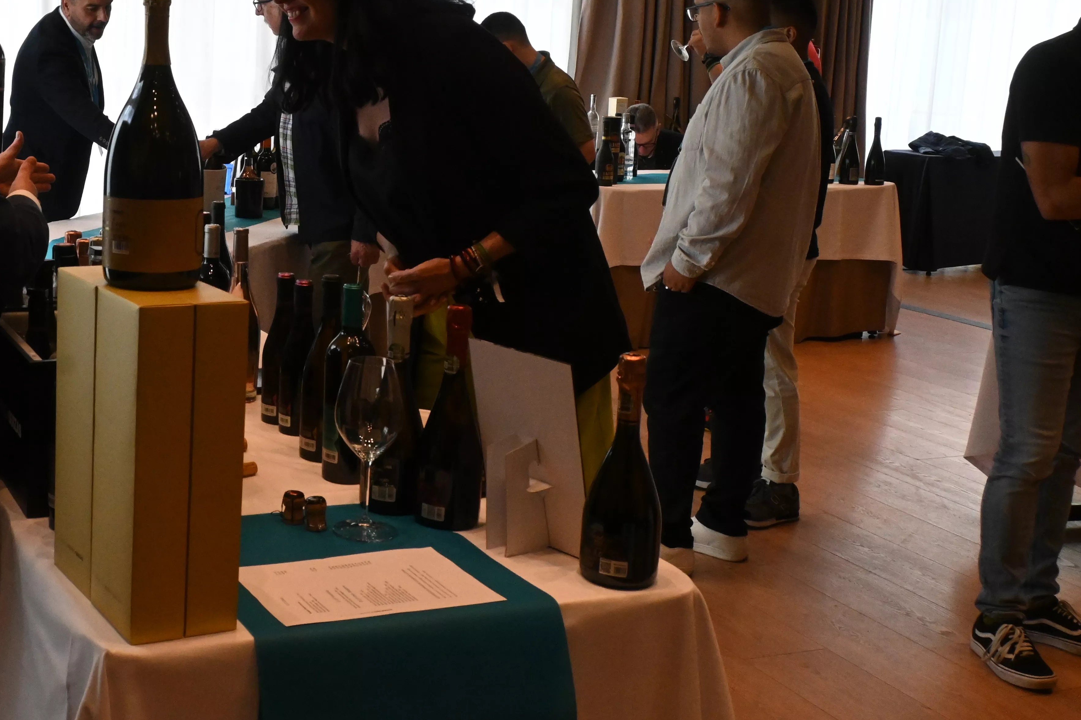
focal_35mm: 50
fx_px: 1495
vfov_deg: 26.9
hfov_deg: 38.6
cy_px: 224
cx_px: 260
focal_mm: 21
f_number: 10
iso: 3200
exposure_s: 1/400
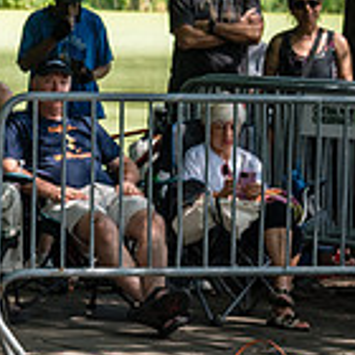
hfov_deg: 6.9
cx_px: -334
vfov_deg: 7.1
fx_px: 2854
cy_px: 181
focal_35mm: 246
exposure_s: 1/1250
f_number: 4
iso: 640
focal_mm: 58
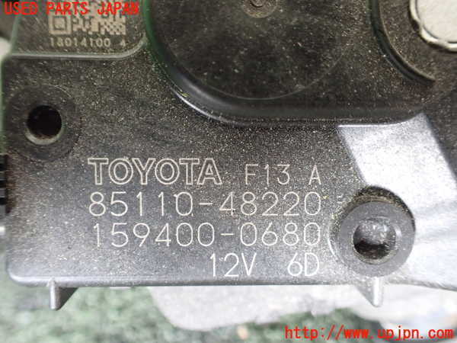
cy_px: 172
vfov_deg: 46.8
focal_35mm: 30
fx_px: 396
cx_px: 228
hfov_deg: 60.0
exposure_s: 1/50
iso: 800
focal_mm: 5.4
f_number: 2.3
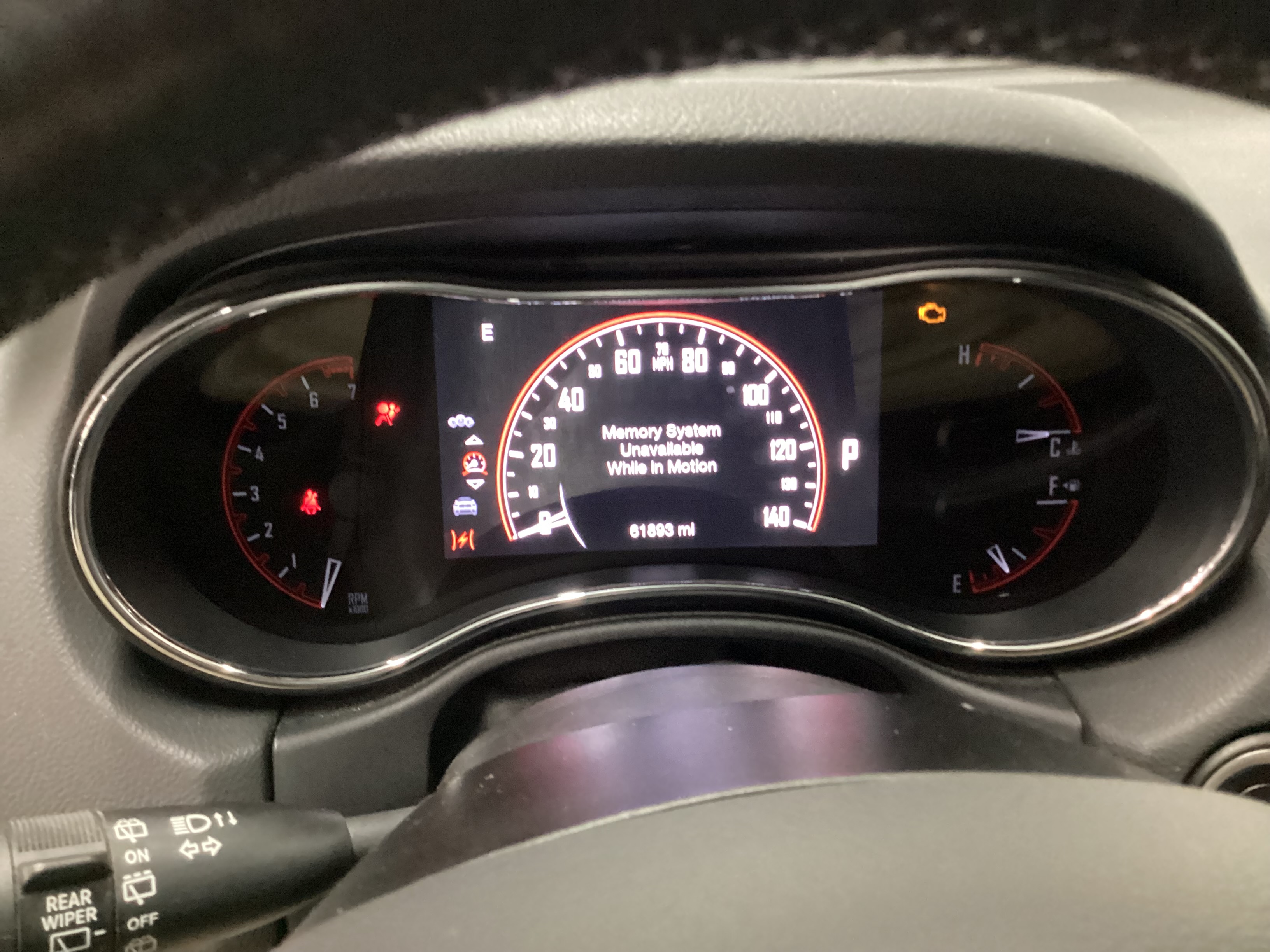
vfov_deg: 45.4
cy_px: 476
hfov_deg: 58.4
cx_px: 635
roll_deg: -1.7
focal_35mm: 31
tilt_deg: -30.7
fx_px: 1137
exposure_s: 1/15
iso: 640
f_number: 2.4
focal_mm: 3.3
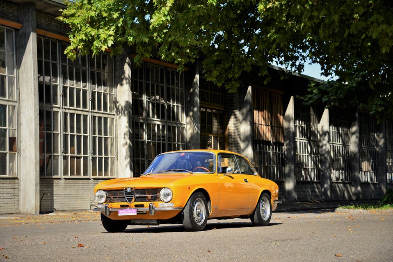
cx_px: 196
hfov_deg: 23.9
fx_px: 928
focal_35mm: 85
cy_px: 131
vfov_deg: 16.1
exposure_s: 1/250
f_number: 8
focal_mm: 85
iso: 200
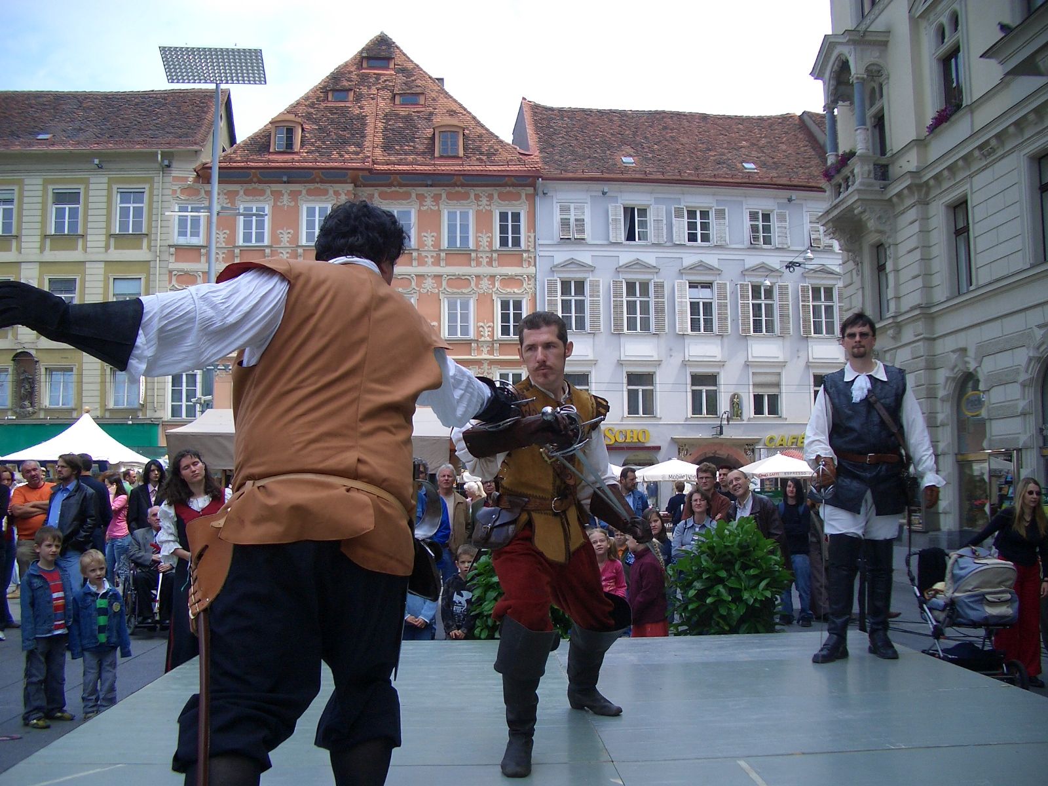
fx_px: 1060
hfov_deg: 52.6
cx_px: 524
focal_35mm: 35
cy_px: 393
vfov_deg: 40.7
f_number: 2.6
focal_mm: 5.8
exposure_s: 1/640
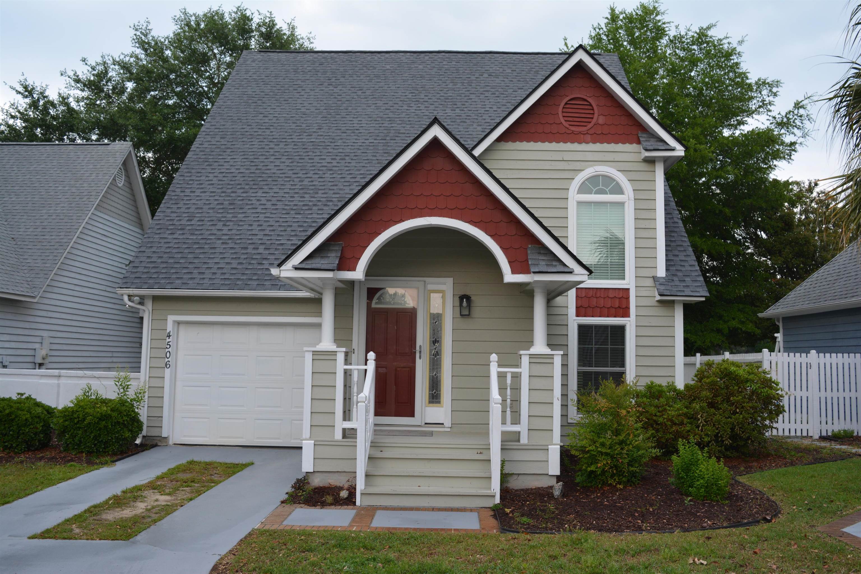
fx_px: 789
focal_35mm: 33
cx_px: 430
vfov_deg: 40.0
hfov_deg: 57.2
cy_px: 287
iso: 200
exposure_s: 1/160
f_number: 6.3
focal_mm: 22
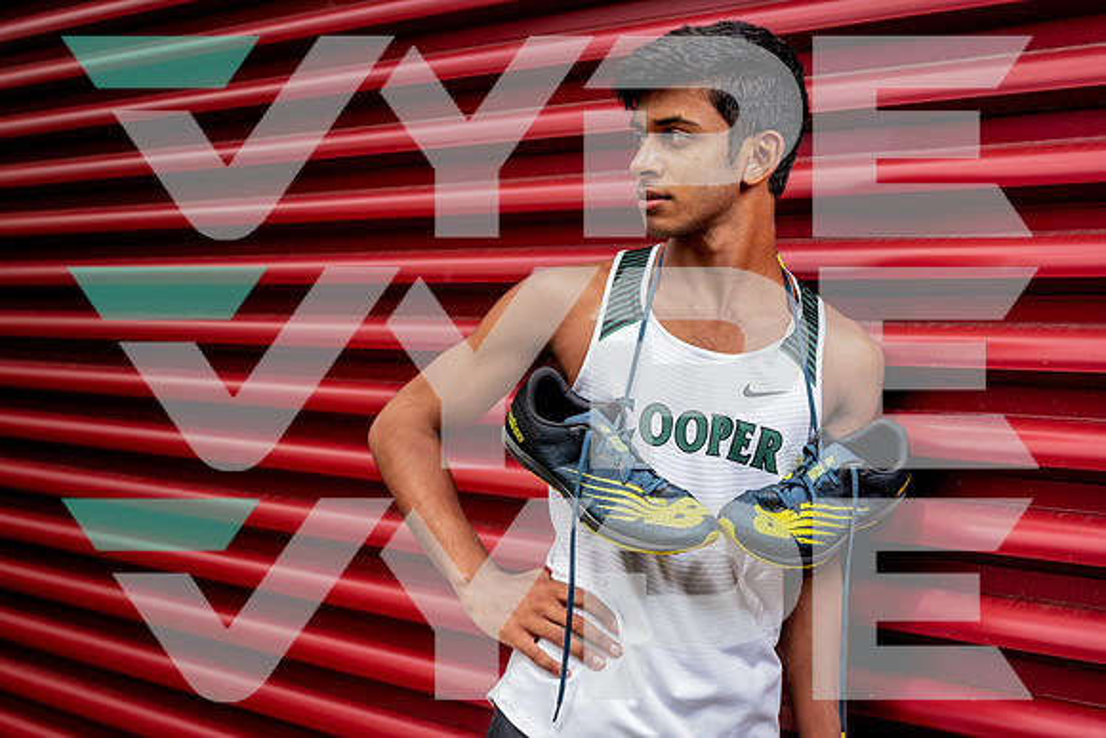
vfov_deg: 25.0
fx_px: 1664
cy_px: 369
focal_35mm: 54
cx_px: 553
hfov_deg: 36.8
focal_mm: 54
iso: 100
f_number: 5
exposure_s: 1/200
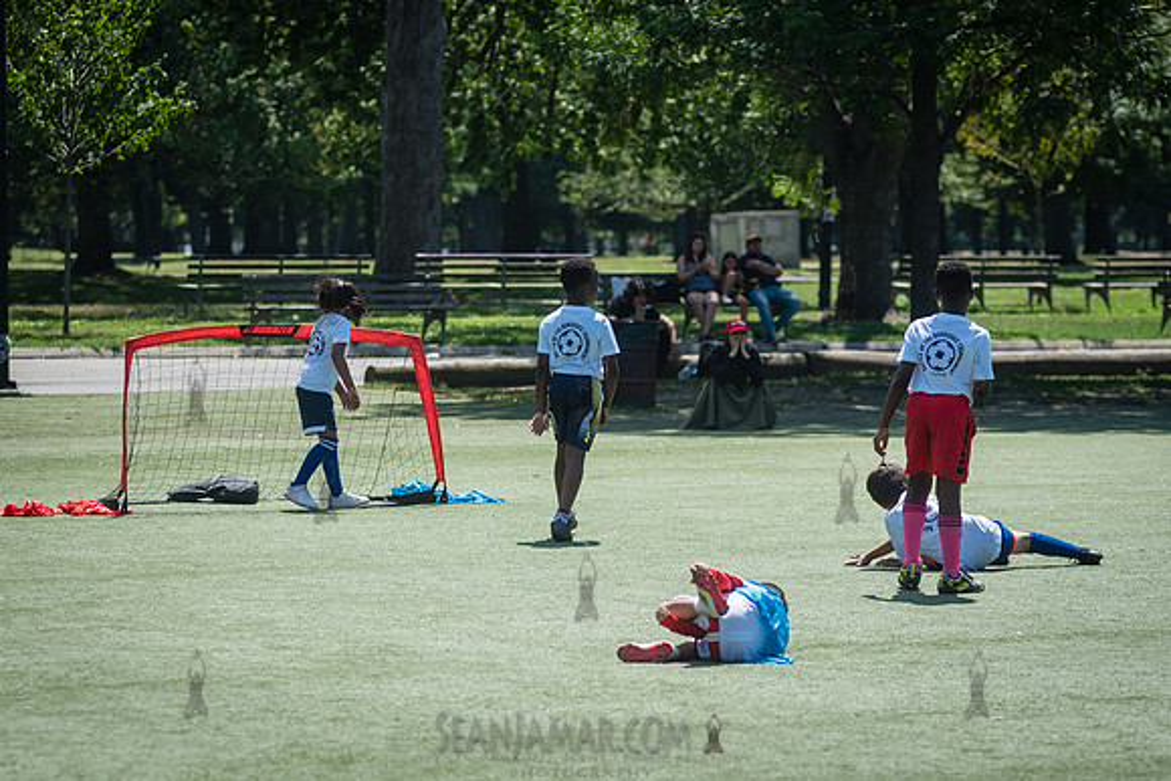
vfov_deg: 9.0
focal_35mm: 153
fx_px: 4980
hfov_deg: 13.4
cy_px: 419
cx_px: 559
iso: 200
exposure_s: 1/1600
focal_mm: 125
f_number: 4
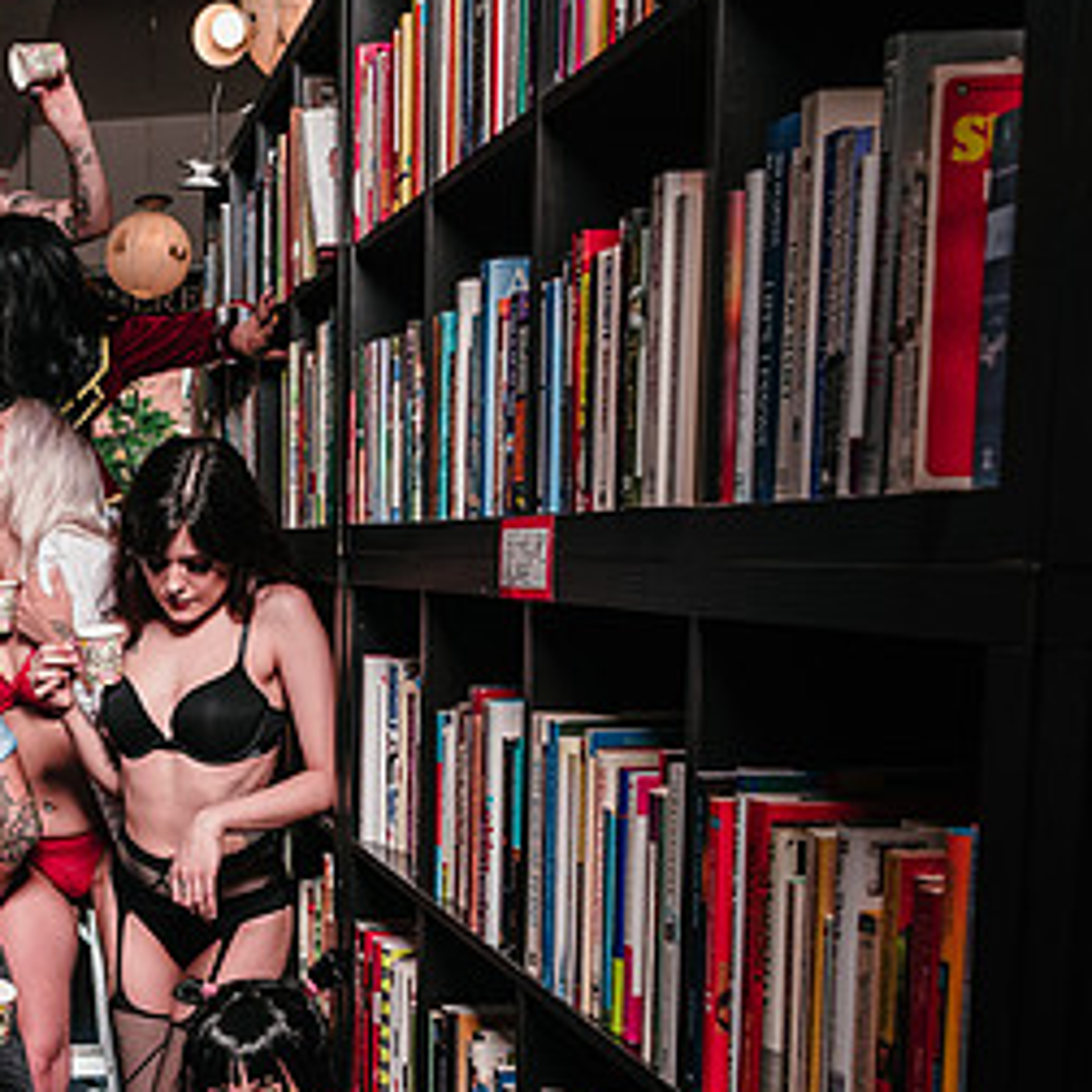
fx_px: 1677
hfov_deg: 33.0
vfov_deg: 35.6
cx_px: -9
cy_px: 762
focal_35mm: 47
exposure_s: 1/60
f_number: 6.3
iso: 64
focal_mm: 24
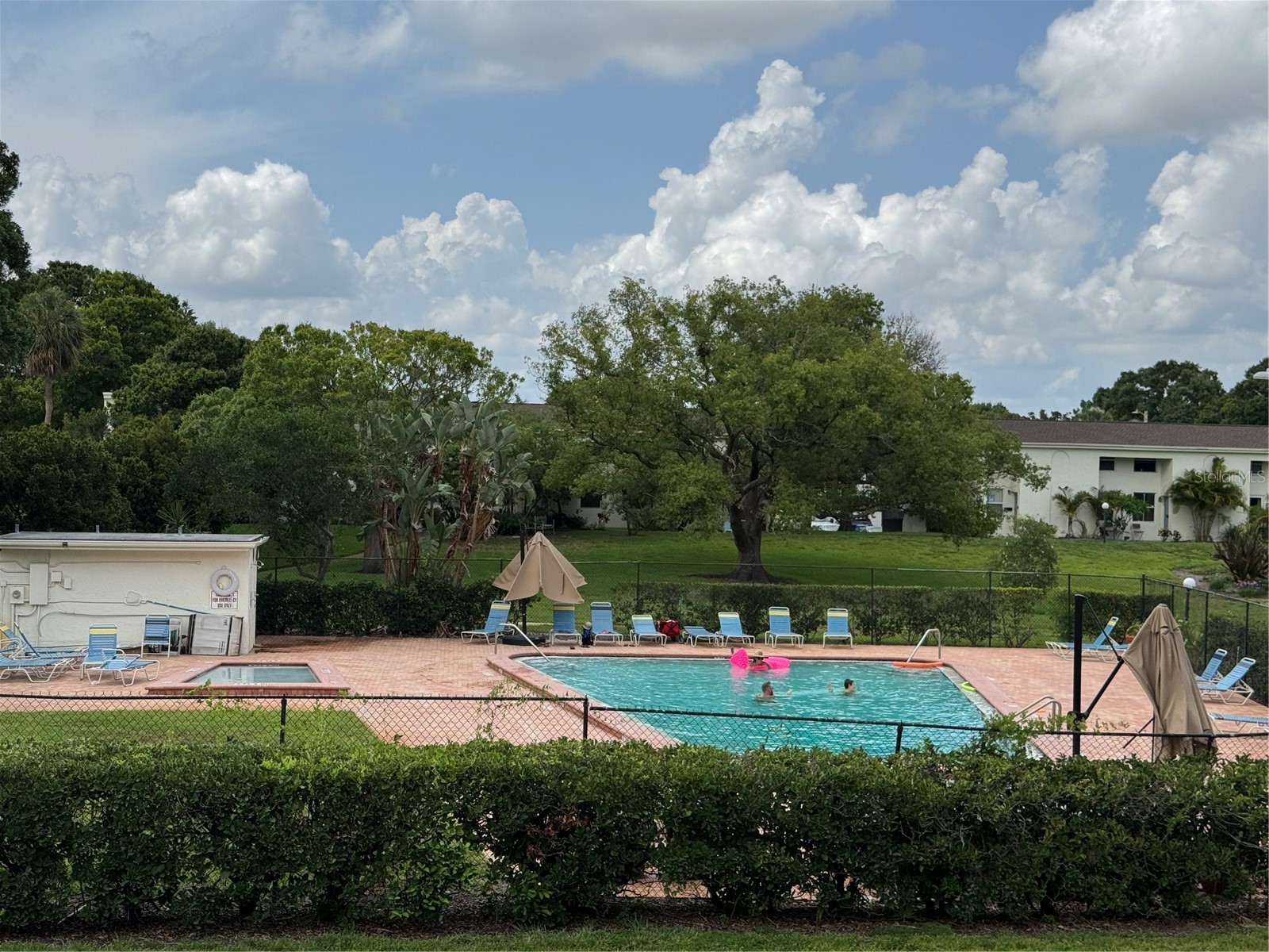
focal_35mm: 48
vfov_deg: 30.3
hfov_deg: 39.7
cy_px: 476
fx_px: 1760
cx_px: 634
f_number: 1.78
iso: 64
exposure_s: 1/5376
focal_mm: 6.76
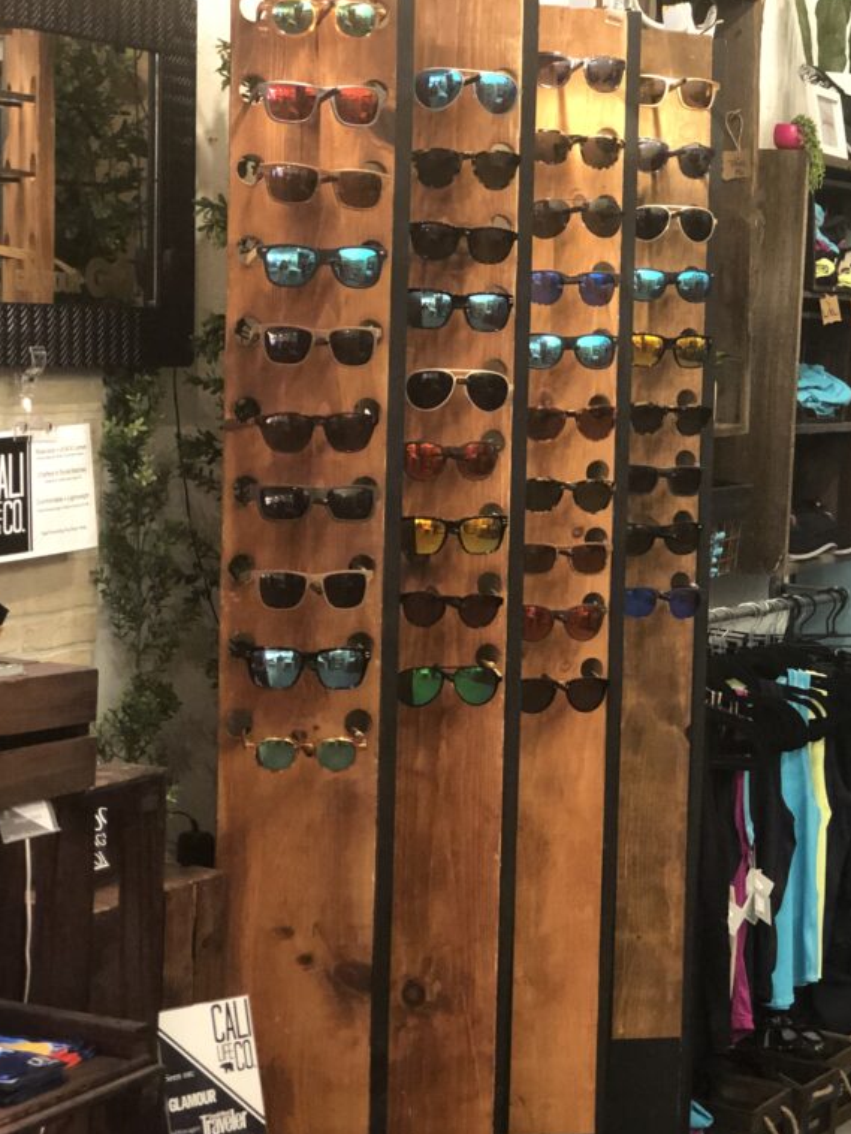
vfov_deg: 25.3
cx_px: 670
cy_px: 567
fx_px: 2523
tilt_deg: -6.9
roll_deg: -4.0
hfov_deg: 19.0
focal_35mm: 77
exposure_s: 1/30
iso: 500
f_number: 2.8
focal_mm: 6.6
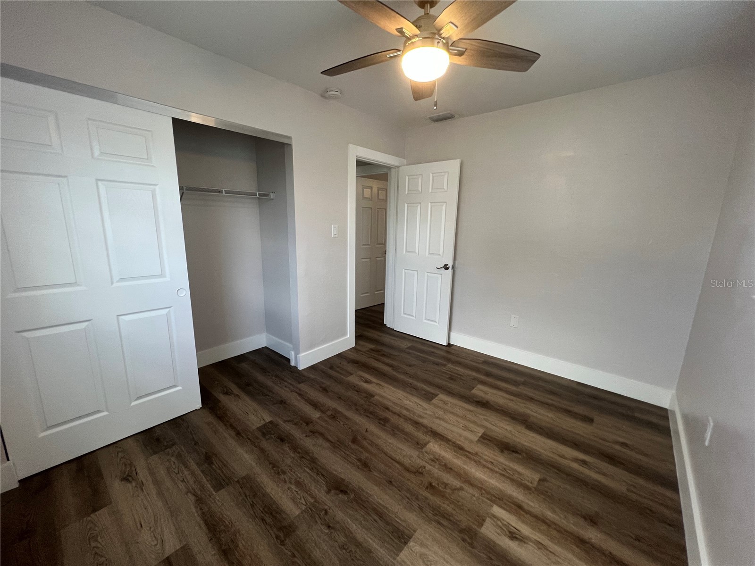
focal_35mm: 13
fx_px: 284
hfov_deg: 106.2
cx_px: 378
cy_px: 283
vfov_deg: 89.9
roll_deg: -0.6
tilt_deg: -11.9
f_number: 1.8
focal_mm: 1.57
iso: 200
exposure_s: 1/120
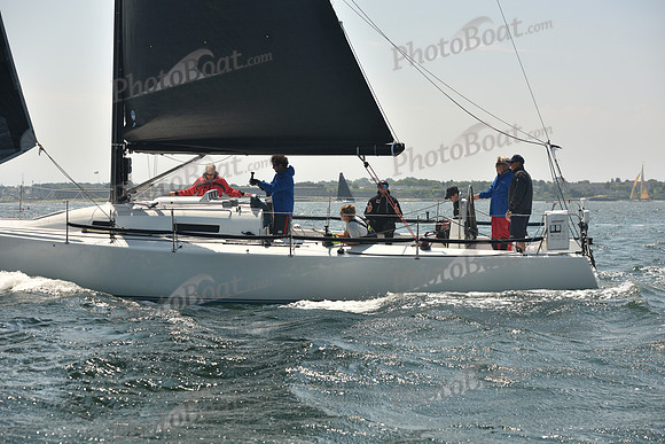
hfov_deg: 28.8
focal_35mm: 70
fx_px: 1293
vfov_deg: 19.5
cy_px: 222
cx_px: 332
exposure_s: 1/640
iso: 250
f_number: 5.6
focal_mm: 70
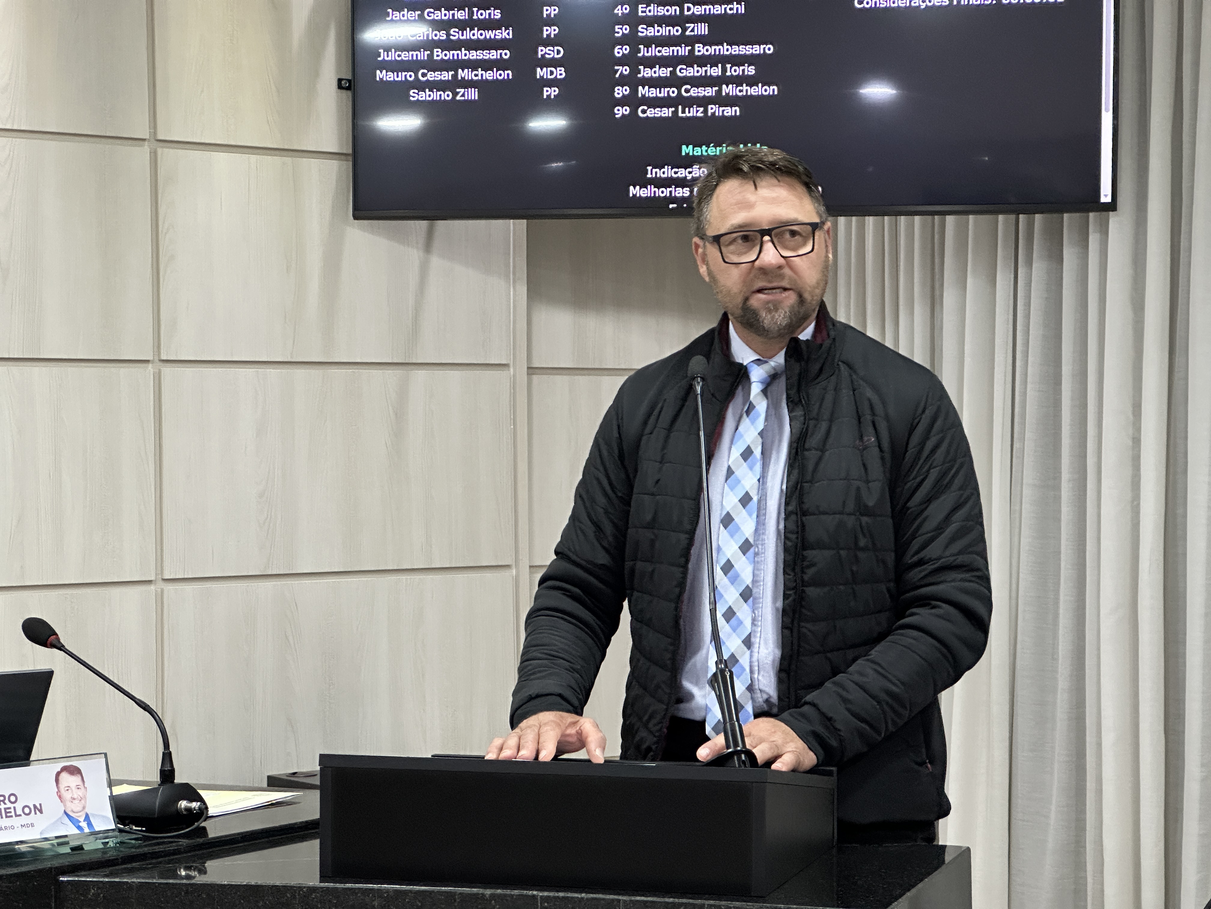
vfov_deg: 19.1
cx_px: 606
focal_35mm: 77
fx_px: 2694
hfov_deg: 25.3
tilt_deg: +0.4
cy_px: 454
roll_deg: +0.4
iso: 500
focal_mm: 9
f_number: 2.8
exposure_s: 1/60
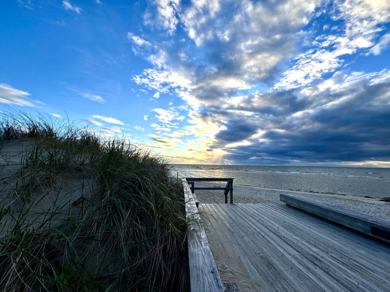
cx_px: 195
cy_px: 146
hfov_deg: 102.1
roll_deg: -0.5
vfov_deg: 85.7
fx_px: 158
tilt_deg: +6.1
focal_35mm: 14
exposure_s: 1/1506
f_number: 2.2
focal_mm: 2.22
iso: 50
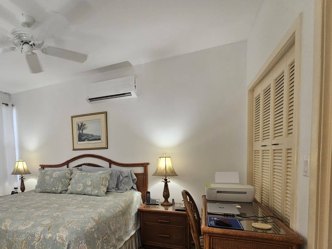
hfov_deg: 77.2
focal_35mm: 20
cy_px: 171
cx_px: 94
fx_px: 192
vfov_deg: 63.9
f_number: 2.2
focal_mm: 2.2
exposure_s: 1/60
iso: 125
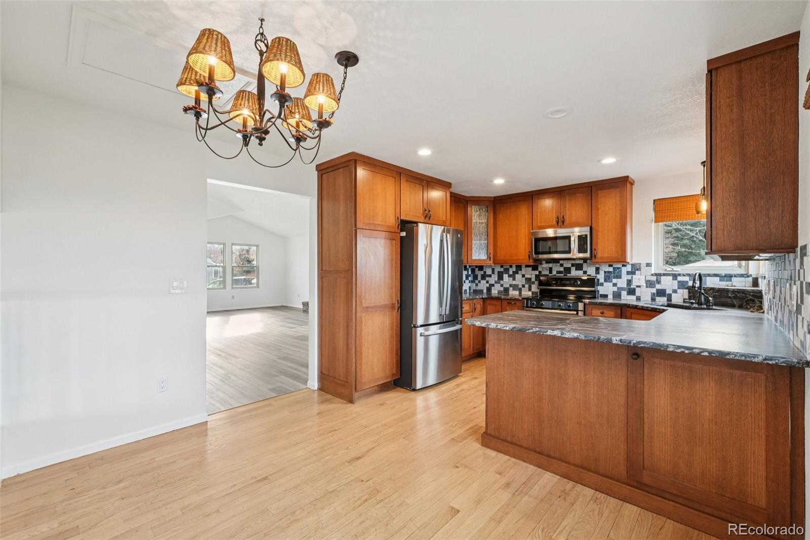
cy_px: 270
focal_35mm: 16
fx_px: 351
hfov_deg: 98.2
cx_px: 405
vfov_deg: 75.1
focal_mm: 10.4
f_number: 8
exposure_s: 1/8
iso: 800
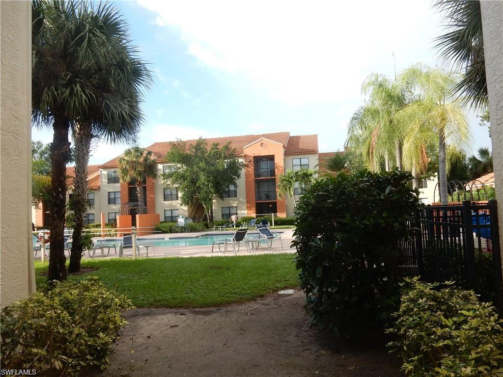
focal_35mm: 25
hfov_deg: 69.4
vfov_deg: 54.9
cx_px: 252
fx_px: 363
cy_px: 188
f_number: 3.7
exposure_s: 1/320
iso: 125
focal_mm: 4.5
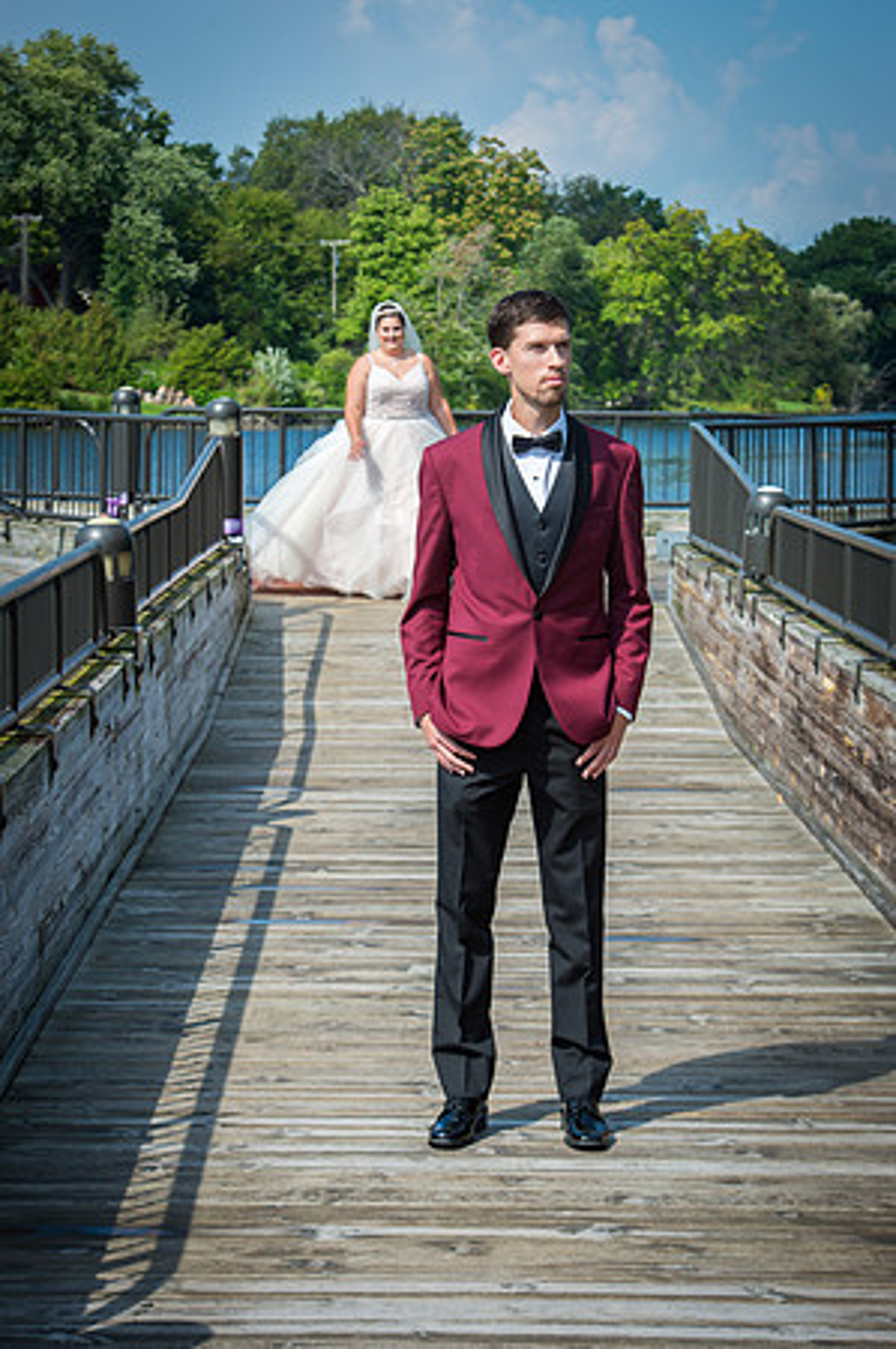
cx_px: 448
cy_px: 674
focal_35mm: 98
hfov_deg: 13.9
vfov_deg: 20.8
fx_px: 3667
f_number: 9.5
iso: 100
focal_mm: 98
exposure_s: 1/180
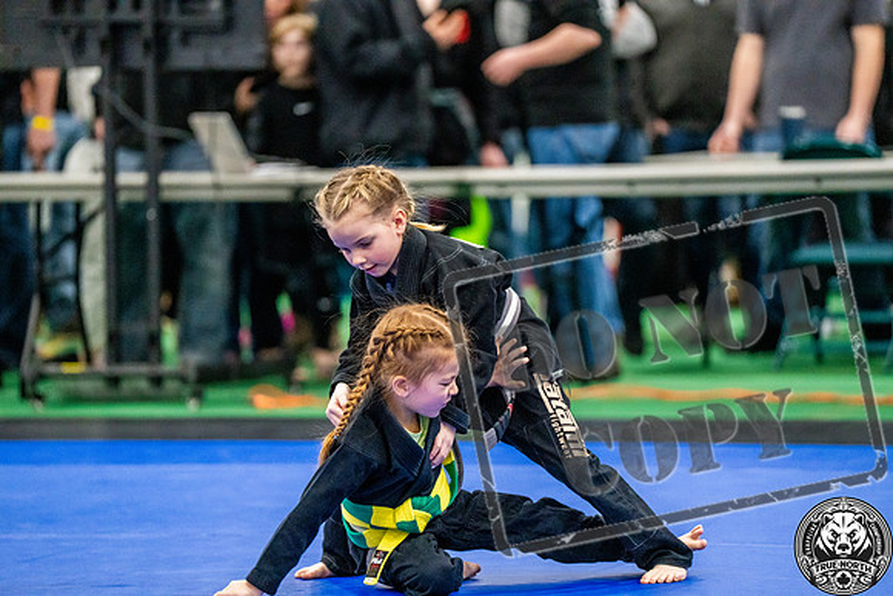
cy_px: 298
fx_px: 4962
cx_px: 446
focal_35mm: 200
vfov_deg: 6.9
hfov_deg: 10.3
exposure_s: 1/500
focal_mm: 200
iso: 5000
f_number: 2.8
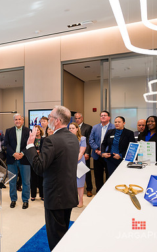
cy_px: 126
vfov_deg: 51.6
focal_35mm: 38
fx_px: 260
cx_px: -12
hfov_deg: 30.4
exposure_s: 1/200
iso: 400
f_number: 3.2
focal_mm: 24
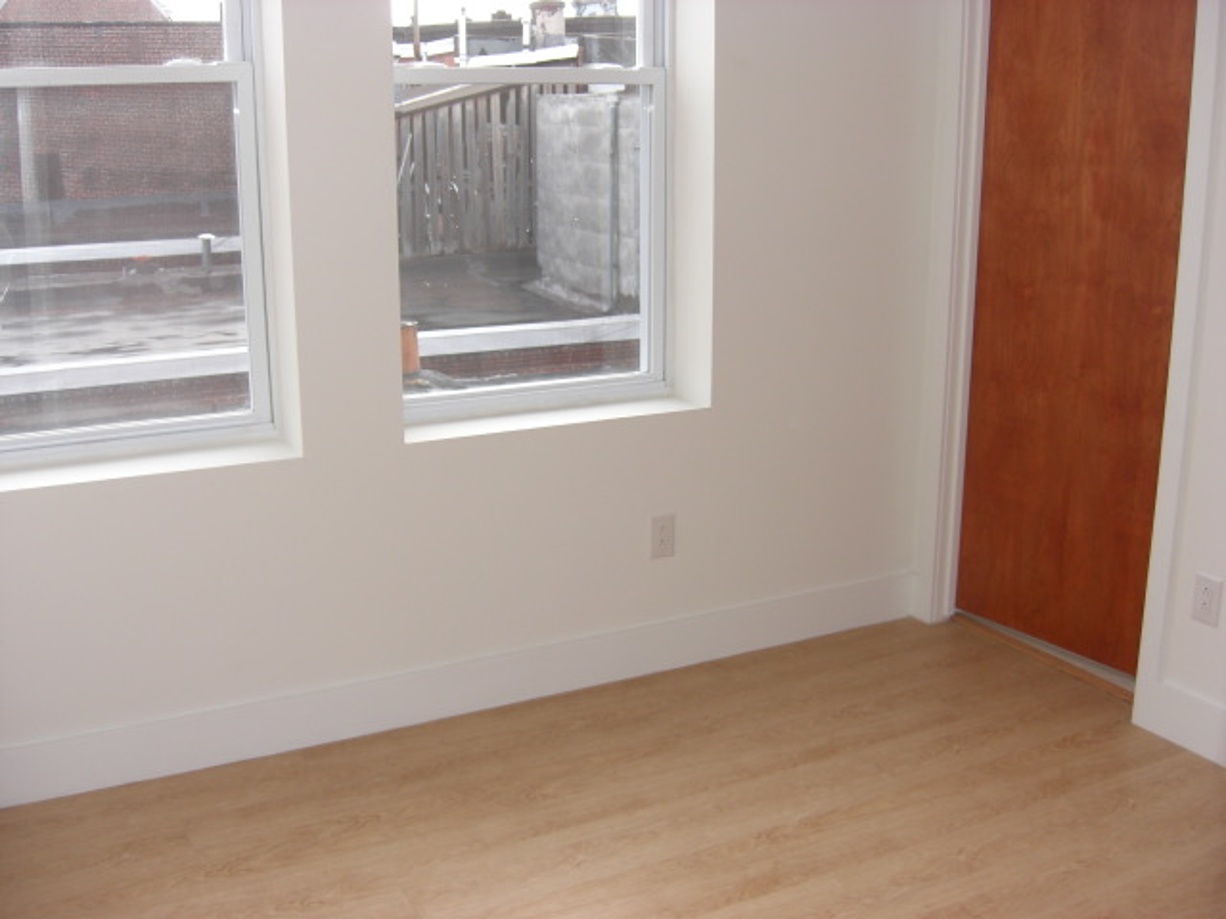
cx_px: 613
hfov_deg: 49.0
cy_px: 460
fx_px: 1346
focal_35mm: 38
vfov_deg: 37.7
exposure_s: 1/100
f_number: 2.8
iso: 100
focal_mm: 7.9
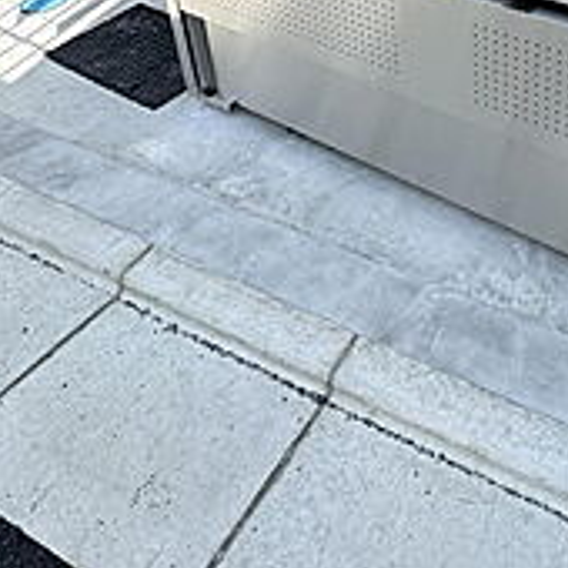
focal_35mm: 35
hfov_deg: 42.2
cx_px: 541
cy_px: -97
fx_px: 650
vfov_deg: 37.2
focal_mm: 2.22
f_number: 2.2
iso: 40
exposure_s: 1/445
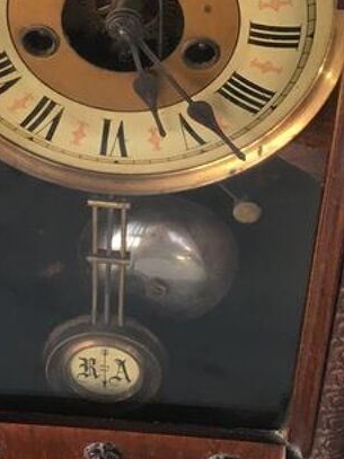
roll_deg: -0.1
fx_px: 1259
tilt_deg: -35.8
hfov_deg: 15.5
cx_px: 102
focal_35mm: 95
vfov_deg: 20.4
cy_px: 73
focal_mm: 4.15
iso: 40
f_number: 2.2
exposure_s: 1/33
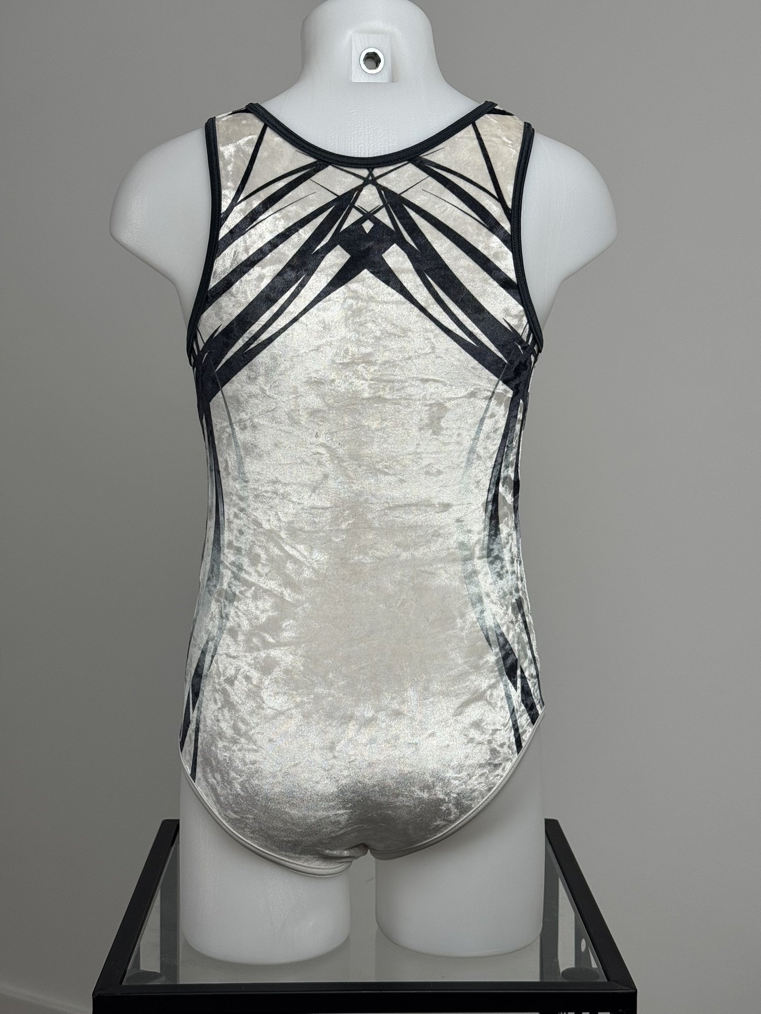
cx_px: 380
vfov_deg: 39.7
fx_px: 1407
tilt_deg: -6.1
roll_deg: +0.0
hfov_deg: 30.3
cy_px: 507
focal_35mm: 48
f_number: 1.78
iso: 50
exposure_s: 1/155
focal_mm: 6.76
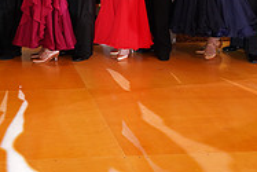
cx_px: 3
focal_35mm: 96
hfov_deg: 20.6
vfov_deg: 13.6
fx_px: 686
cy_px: -71
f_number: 5
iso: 1600
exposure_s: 1/200
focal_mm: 31
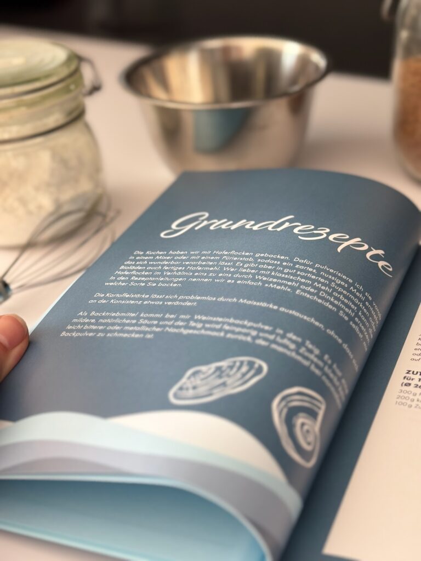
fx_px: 778
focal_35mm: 48
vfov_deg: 39.7
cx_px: 210
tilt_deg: -31.1
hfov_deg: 30.3
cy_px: 280
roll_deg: +5.7
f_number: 1.78
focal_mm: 6.76
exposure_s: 1/71
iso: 100
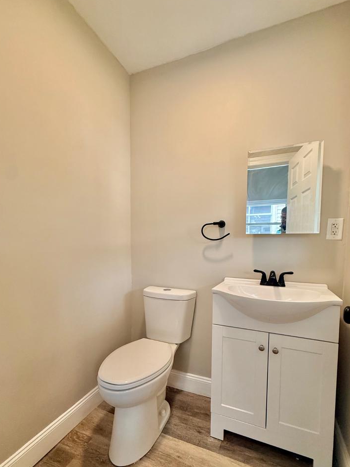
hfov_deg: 77.9
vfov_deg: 94.1
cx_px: 193
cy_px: 260
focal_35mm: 16
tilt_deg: -2.9
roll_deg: -0.7
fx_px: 216
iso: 250
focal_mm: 2.22
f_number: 2.2
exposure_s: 1/120
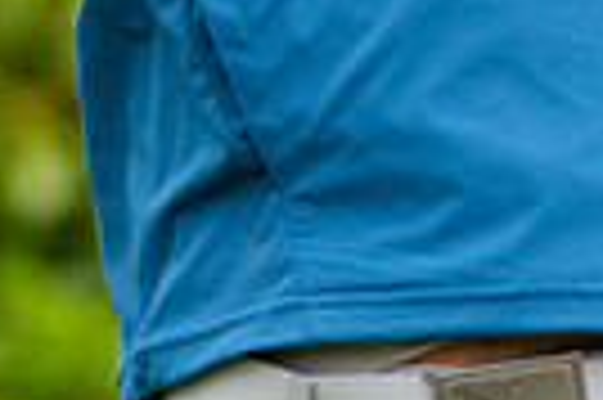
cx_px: 40
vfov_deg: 1.1
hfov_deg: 1.6
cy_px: -398
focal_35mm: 1300
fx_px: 21748
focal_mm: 200
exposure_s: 1/1000
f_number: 4
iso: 1600
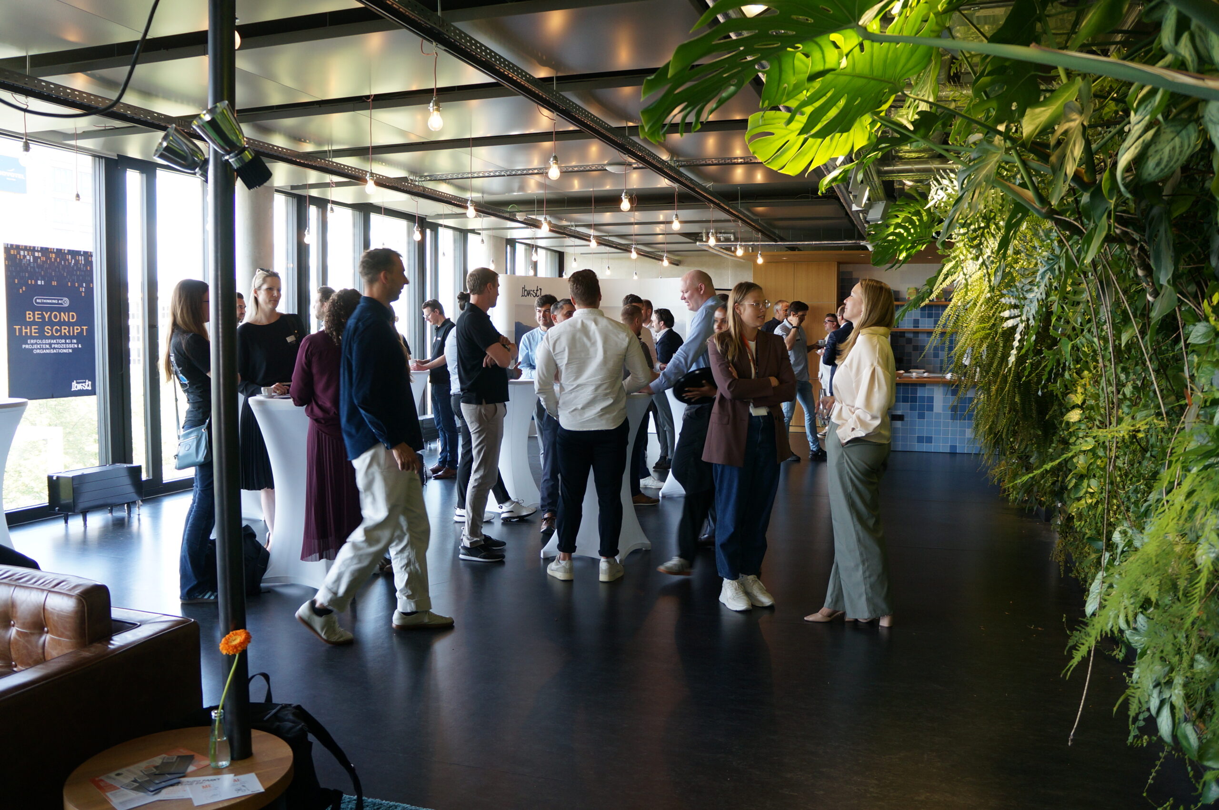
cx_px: 610
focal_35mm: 28
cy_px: 405
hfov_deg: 64.6
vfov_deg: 45.6
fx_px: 964
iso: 320
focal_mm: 19
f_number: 4
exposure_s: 1/60
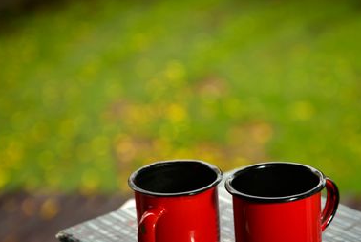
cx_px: 203
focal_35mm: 115
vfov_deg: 11.9
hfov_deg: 17.8
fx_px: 1155
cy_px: 129
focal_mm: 85
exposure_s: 1/40
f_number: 5
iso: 100
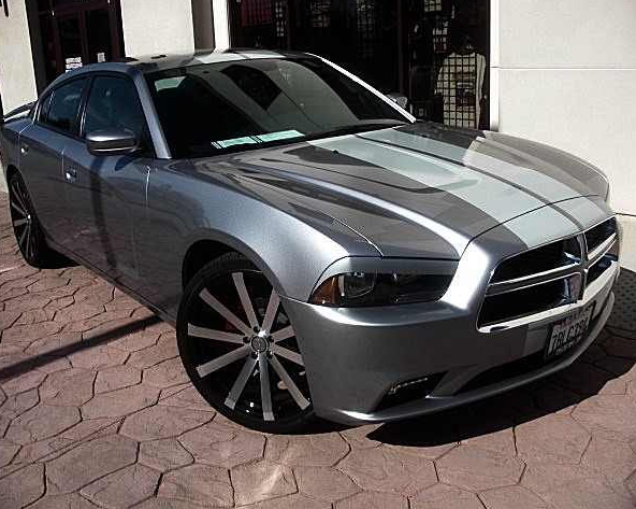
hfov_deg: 48.0
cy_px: 252
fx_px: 715
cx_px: 314
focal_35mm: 38
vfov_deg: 39.1
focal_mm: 6.3
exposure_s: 1/125
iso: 50
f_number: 7.9
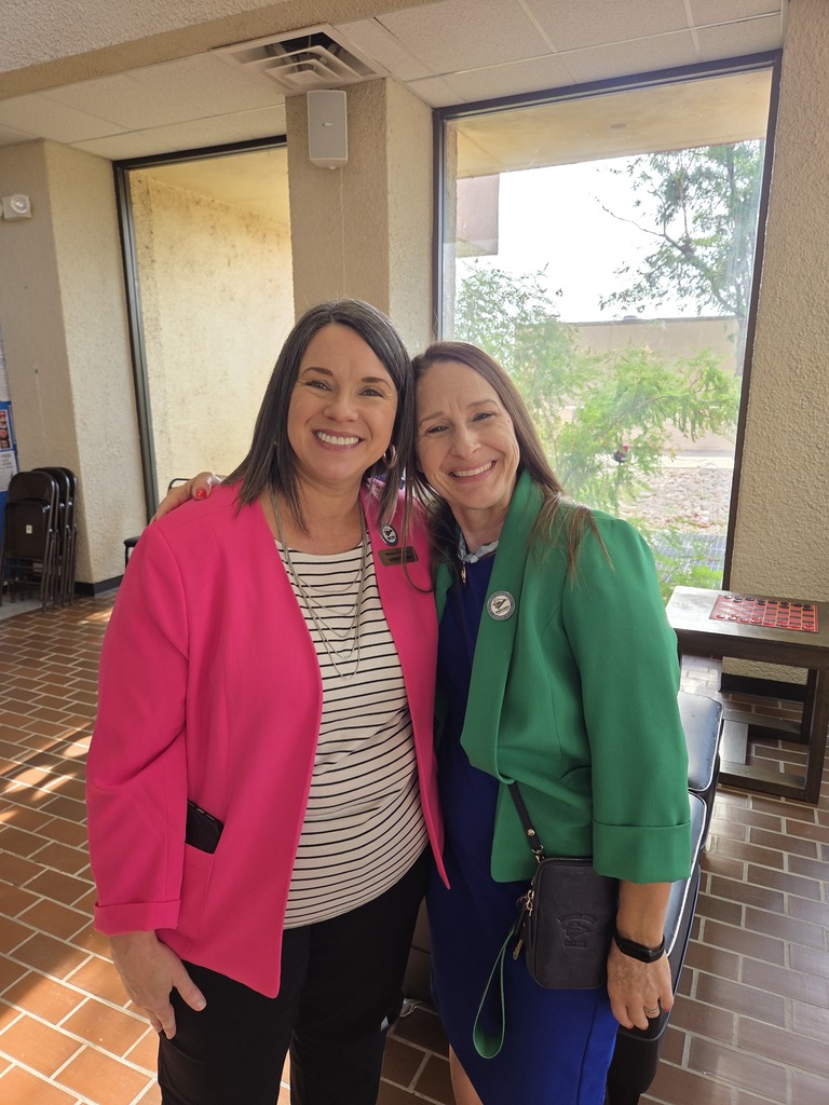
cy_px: 552
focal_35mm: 23
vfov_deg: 73.9
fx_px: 734
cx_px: 414
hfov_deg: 58.9
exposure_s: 1/120
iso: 50
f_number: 1.8
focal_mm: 5.4
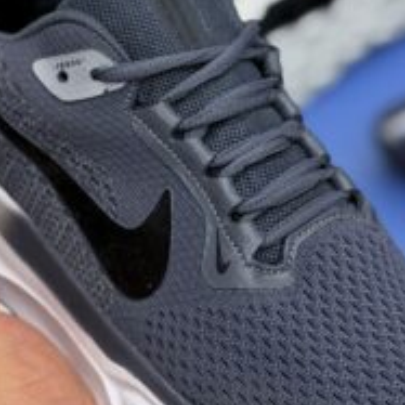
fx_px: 1734
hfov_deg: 13.3
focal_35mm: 131
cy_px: 133
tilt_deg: -55.1
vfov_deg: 13.3
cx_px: 215
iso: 64
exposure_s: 1/255
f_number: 1.78
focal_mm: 6.76
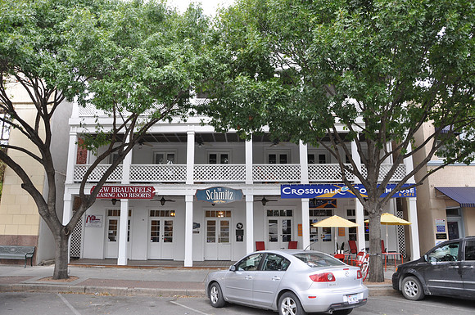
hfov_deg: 67.5
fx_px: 356
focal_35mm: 27
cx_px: 238
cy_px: 158
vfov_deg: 47.8
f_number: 5.6
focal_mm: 18
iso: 280
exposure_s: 1/125
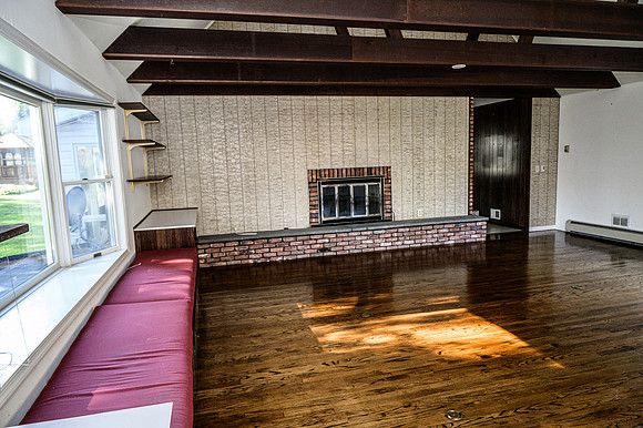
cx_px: 322
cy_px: 214
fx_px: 428
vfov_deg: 53.1
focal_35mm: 24
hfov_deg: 73.8
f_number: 5.6
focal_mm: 24
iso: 3200
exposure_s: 1/200
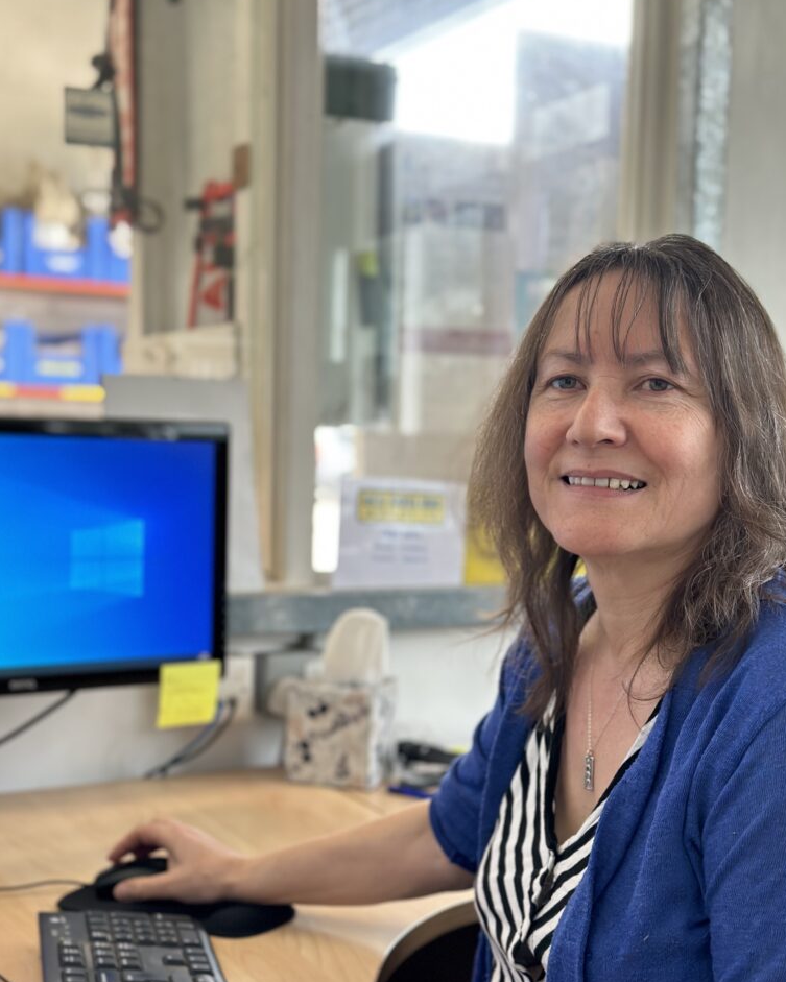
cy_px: 520
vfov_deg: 36.6
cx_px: 399
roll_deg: -0.4
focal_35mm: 51
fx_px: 1483
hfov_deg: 29.7
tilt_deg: -3.6
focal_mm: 6.86
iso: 160
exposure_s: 1/100
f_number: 1.78
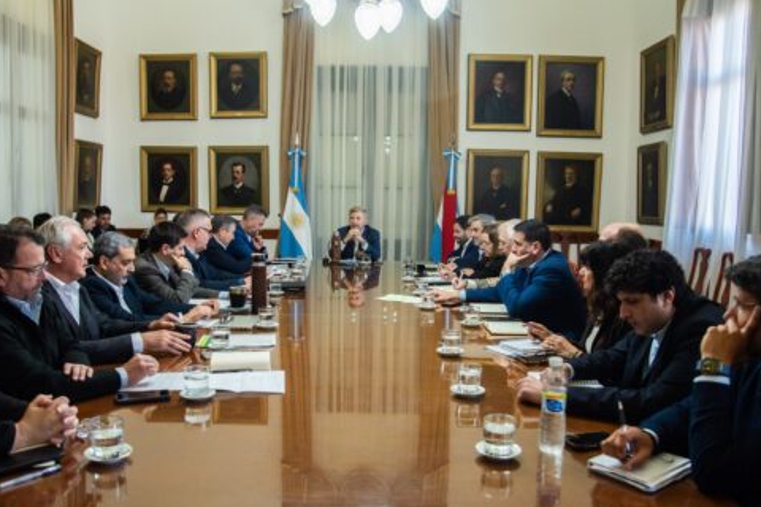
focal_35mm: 30
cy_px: 238
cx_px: 352
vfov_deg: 43.6
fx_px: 634
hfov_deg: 61.9
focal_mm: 24
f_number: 4
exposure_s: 1/250
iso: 1250
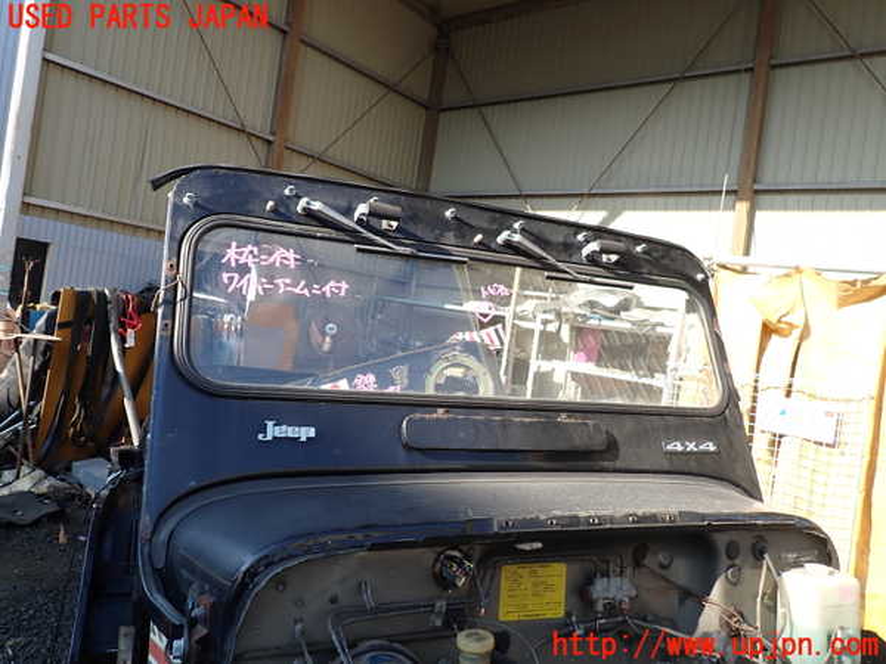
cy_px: 332
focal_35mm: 25
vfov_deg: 54.9
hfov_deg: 69.4
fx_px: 640
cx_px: 443
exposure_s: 1/320
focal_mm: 4.5
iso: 100
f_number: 2.8
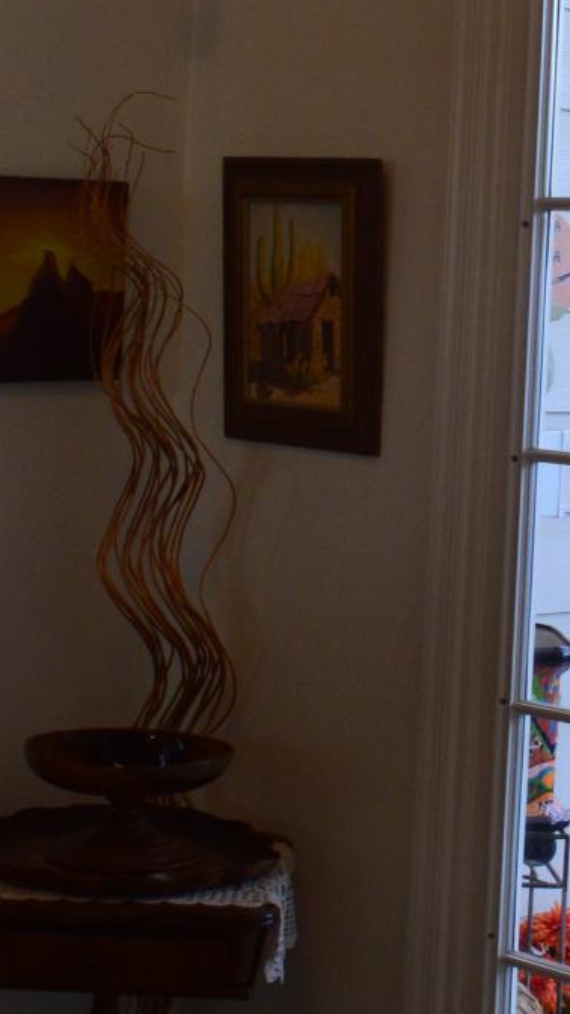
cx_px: 453
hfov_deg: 14.3
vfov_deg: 25.1
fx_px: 2260
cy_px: 279
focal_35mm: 84
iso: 400
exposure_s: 1/40
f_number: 7.1
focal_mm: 18
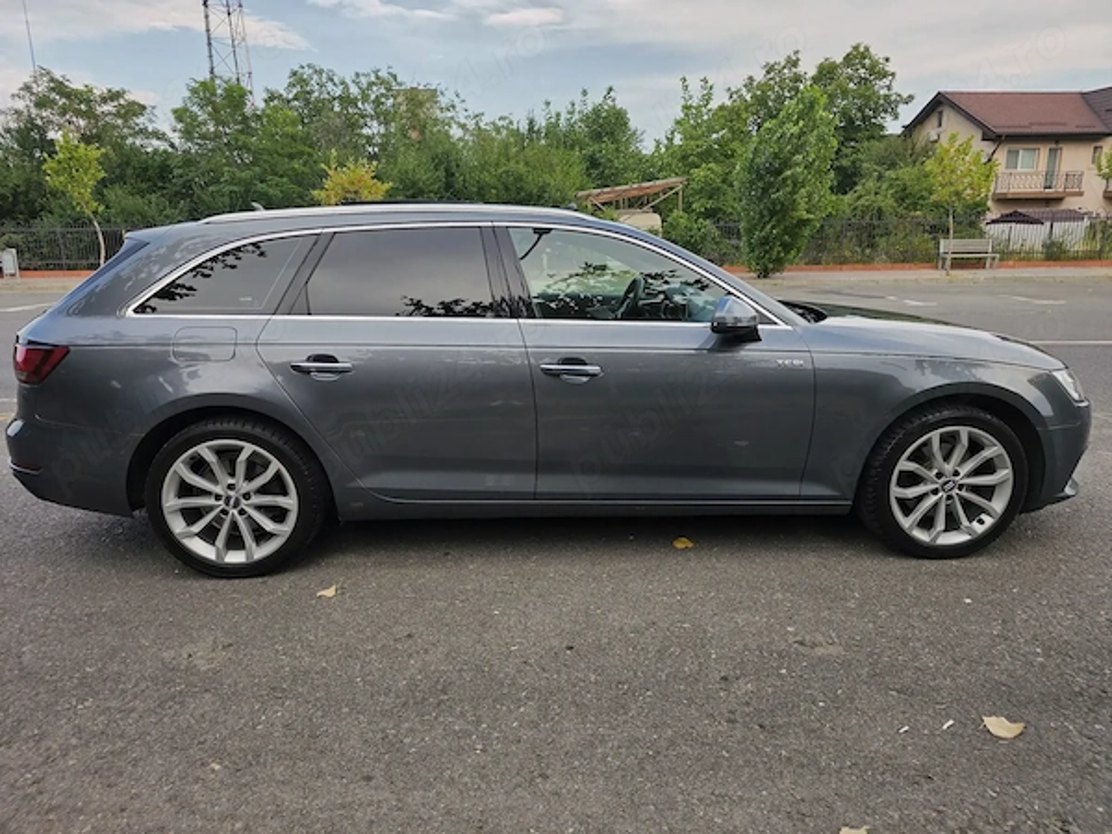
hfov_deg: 73.9
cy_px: 417
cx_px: 556
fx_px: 739
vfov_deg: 58.9
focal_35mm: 23
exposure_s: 1/370
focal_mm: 6.3
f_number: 1.7
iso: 25
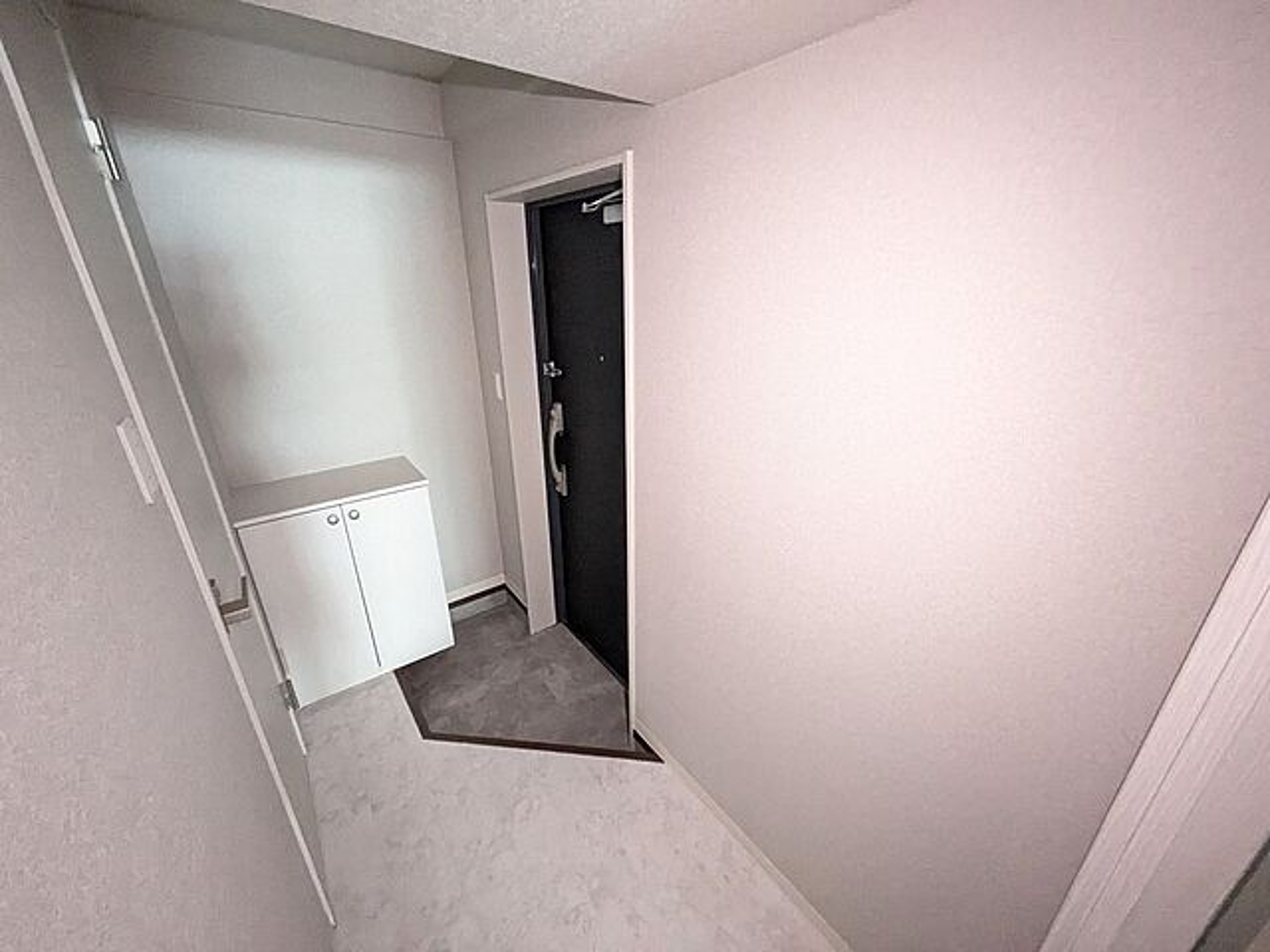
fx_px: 514
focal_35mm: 14
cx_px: 635
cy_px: 476
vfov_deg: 85.7
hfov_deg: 102.1
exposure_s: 1/15
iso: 4441
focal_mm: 1.83
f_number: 2.2
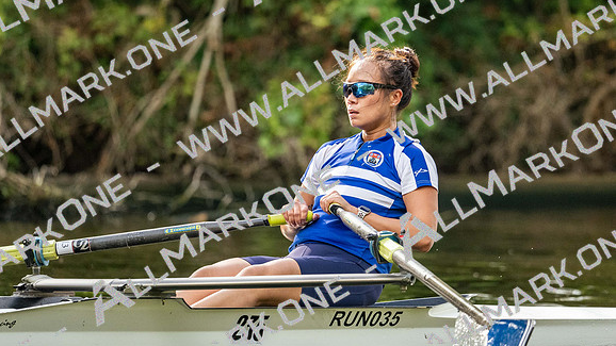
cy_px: 162
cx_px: 308
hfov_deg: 3.4
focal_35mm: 631
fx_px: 10306
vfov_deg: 1.9
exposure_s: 1/2500
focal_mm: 400
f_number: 4.5
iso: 1600
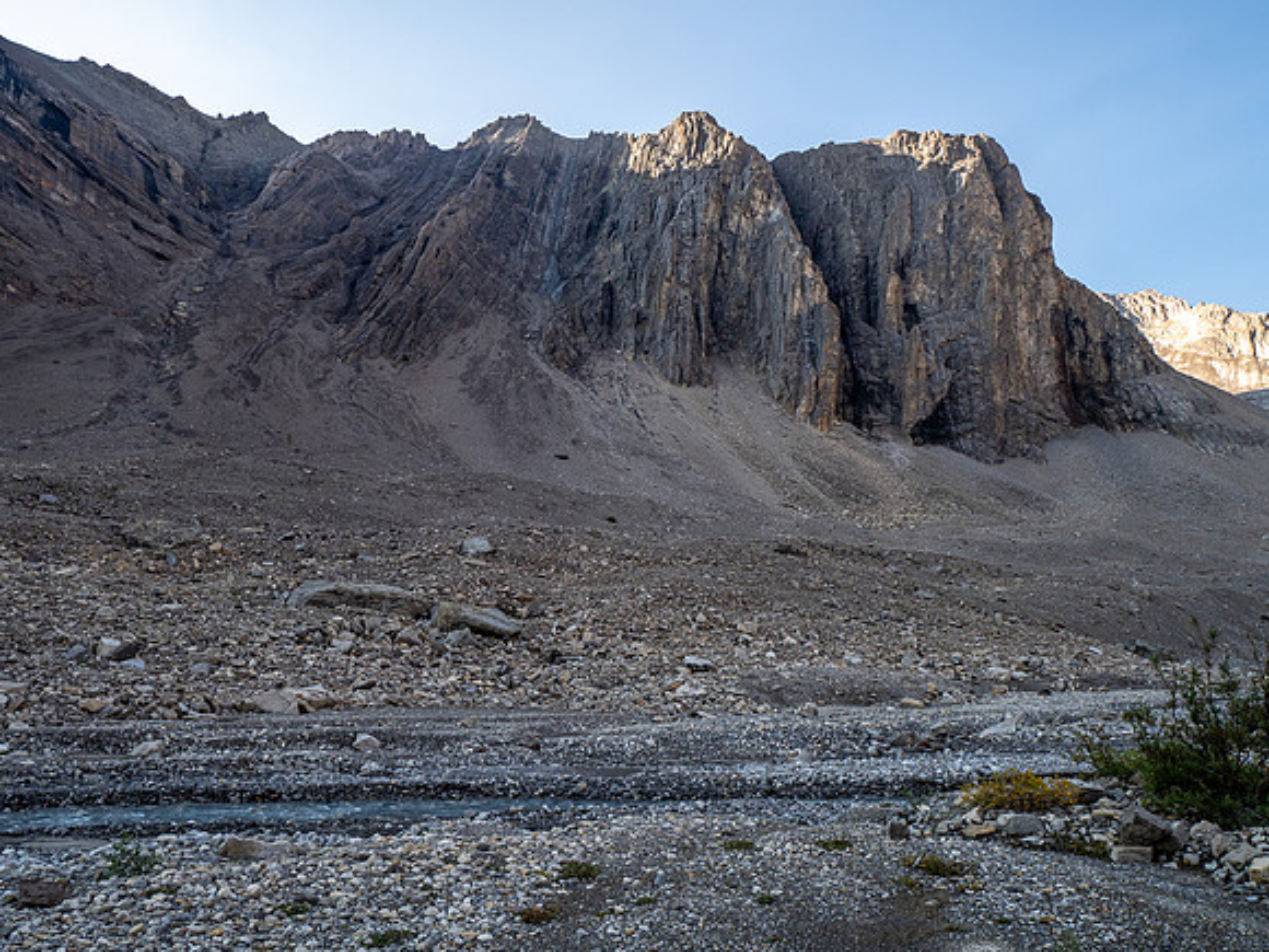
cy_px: 476
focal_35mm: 24
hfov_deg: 71.6
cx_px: 634
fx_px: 880
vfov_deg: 56.8
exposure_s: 1/80
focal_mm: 12
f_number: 8
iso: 200
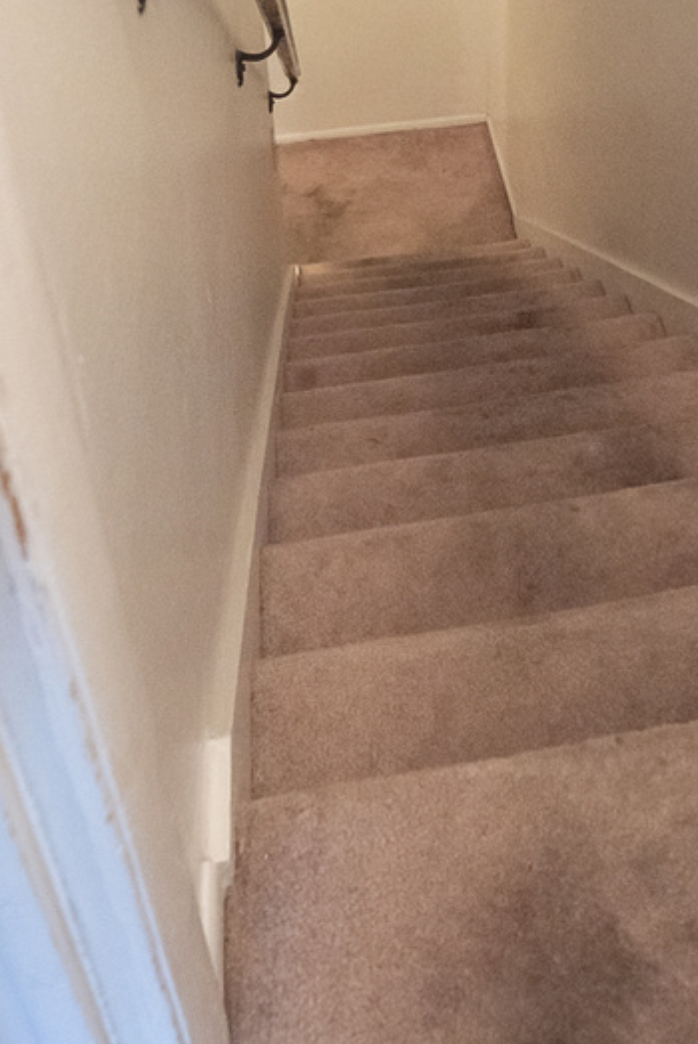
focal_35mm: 41
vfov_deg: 39.3
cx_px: 481
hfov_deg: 32.3
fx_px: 1191
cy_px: -90
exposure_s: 1/250
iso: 1000
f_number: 3.5
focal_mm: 14
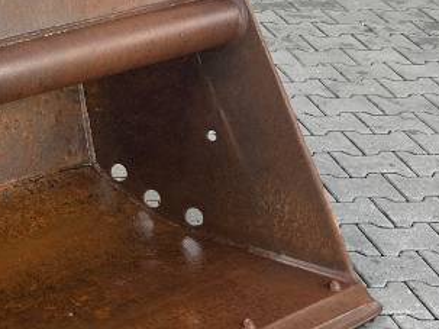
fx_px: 1116
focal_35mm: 88
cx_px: -120
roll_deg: -0.5
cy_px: 191
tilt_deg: -29.7
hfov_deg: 20.5
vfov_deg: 16.8
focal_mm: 5.7
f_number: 1.5
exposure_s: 1/594
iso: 50
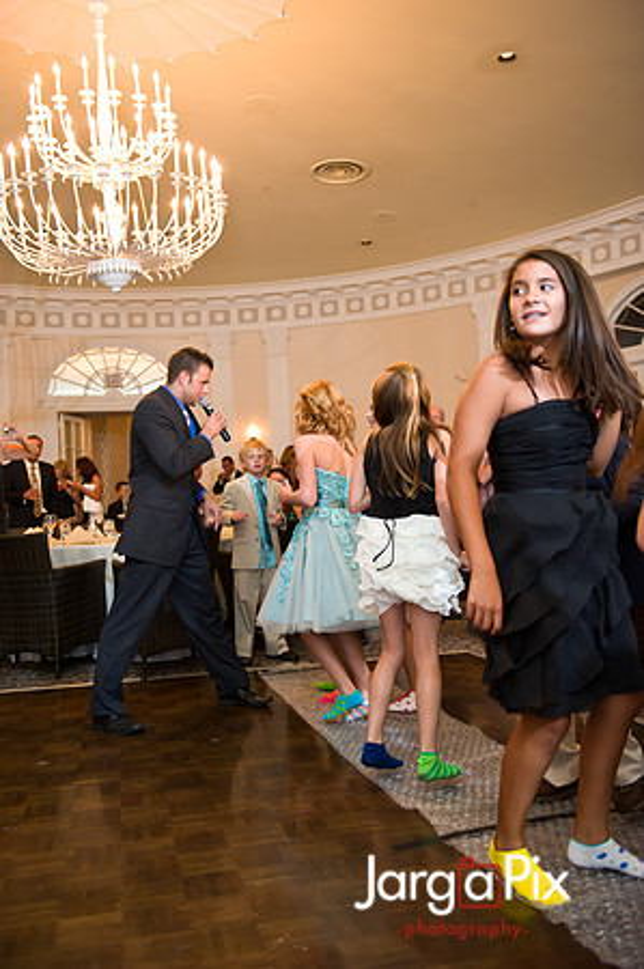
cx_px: 322
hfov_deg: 41.0
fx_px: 861
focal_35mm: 32
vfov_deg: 58.8
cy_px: 484
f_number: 3.2
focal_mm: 32
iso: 1600
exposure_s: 1/125
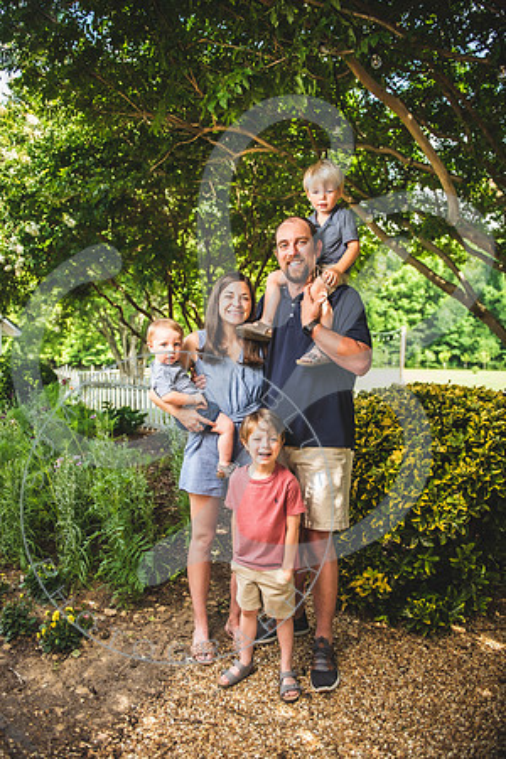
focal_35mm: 24
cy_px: 380
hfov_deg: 53.1
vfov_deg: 73.7
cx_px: 253
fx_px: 506
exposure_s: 1/250
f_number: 2.8
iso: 100
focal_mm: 24
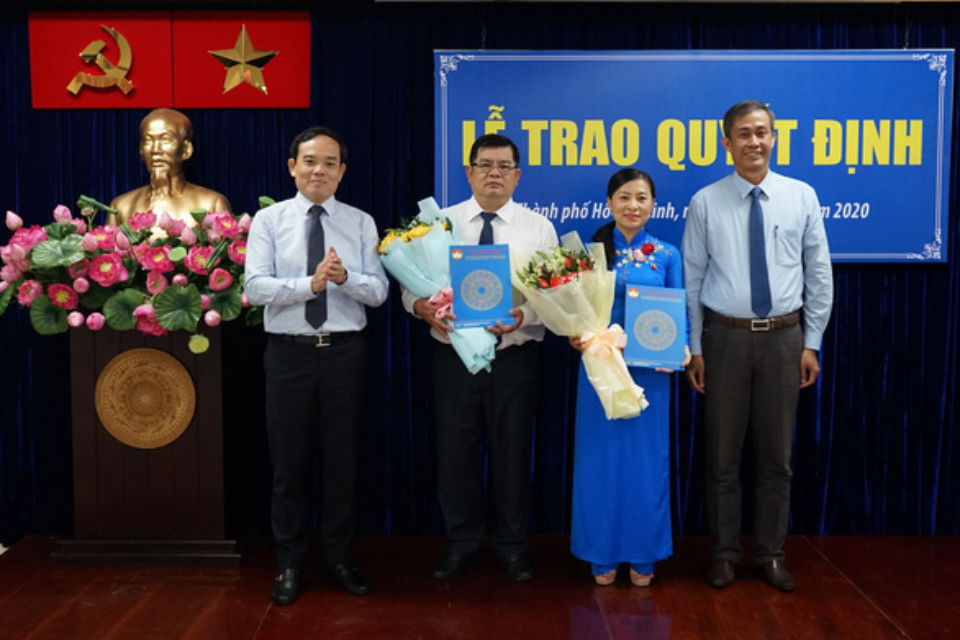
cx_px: 480
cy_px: 320
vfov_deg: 31.9
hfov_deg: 46.4
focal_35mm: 42
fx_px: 1120
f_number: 3.5
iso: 1600
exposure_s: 1/160
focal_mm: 28
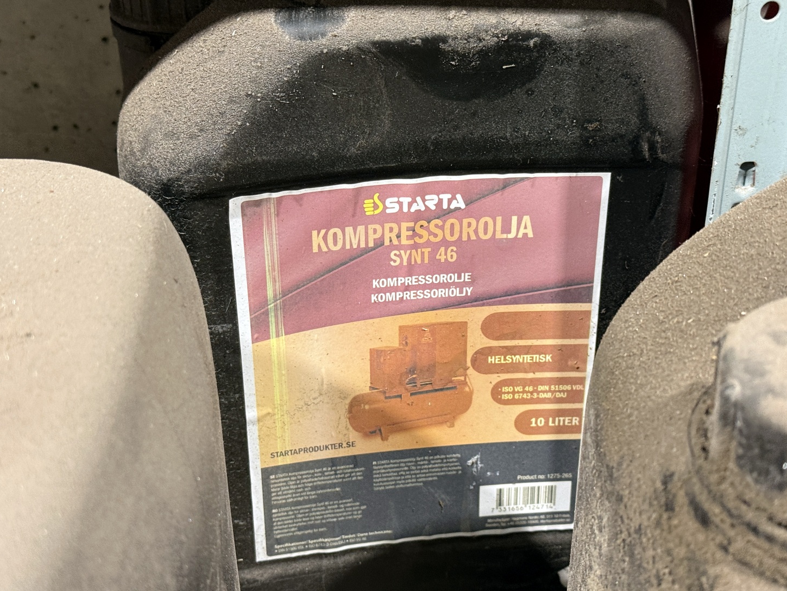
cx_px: 412
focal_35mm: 53
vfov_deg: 27.5
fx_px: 1205
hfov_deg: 36.2
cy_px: 300
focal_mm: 6.76
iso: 250
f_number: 1.78
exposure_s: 1/33
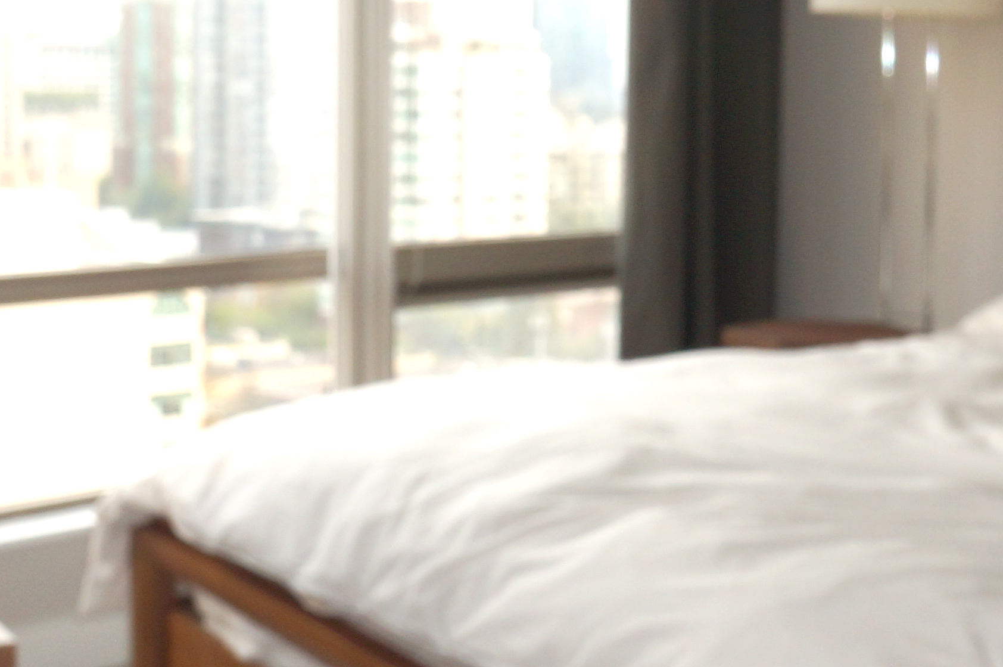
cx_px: 534
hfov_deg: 28.9
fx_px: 1948
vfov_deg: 19.4
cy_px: 305
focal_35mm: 70
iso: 200
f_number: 9
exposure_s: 1/100
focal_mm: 16
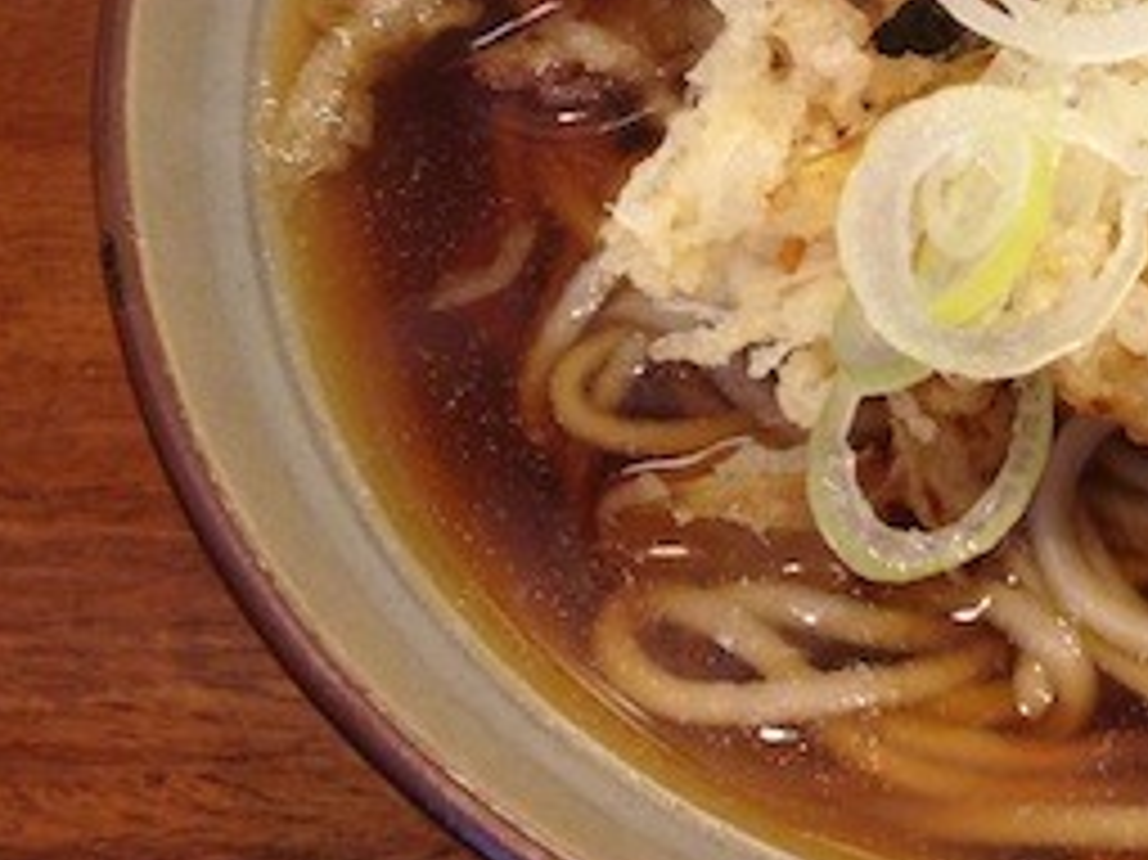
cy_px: 149
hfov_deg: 23.9
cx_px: 1216
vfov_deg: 18.9
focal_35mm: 77
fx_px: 2552
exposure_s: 1/20
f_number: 2.4
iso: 100
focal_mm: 4.28
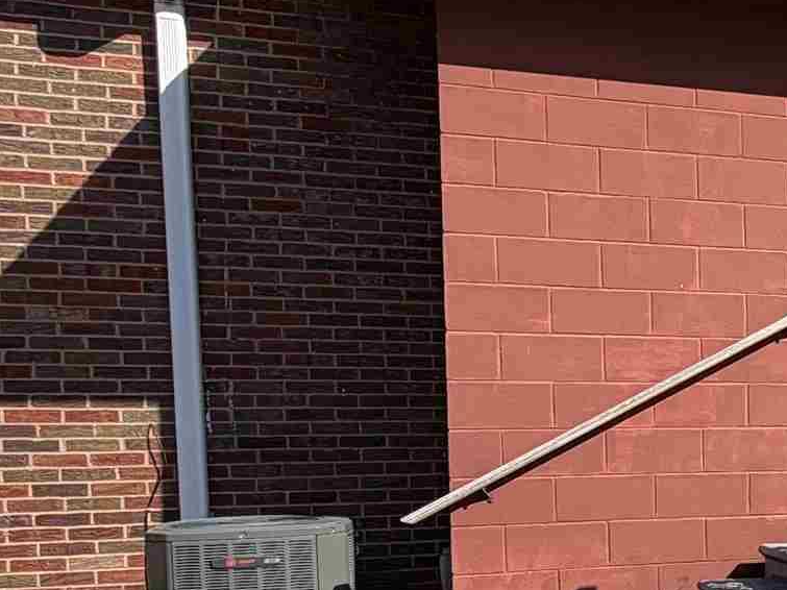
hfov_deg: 26.5
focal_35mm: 57
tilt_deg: -2.3
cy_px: 480
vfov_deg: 25.2
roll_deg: +0.6
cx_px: 1116
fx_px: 1296
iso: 25
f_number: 2.2
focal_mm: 2.22
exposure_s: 1/770
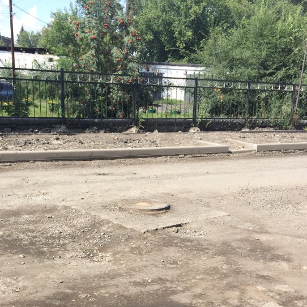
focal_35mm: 35
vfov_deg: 47.2
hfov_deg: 46.8
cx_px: 114
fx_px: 351
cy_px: 151
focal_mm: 4.15
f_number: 2.2
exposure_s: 1/1053
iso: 32
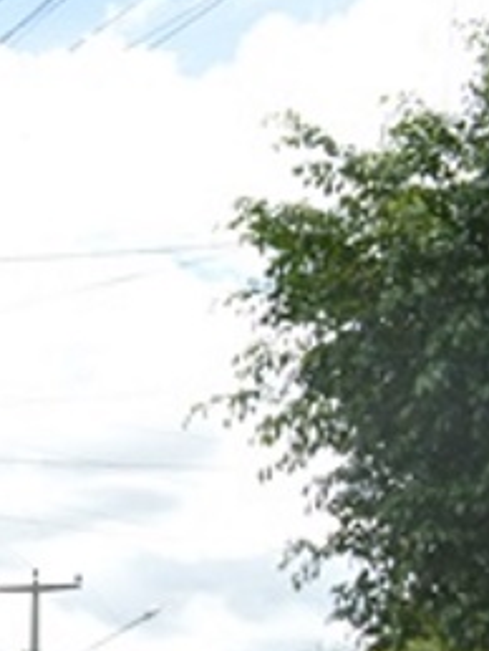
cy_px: 626
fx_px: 1937
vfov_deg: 18.6
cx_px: -797
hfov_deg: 11.2
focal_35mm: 103
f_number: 7.1
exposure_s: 1/200
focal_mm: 18
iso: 100
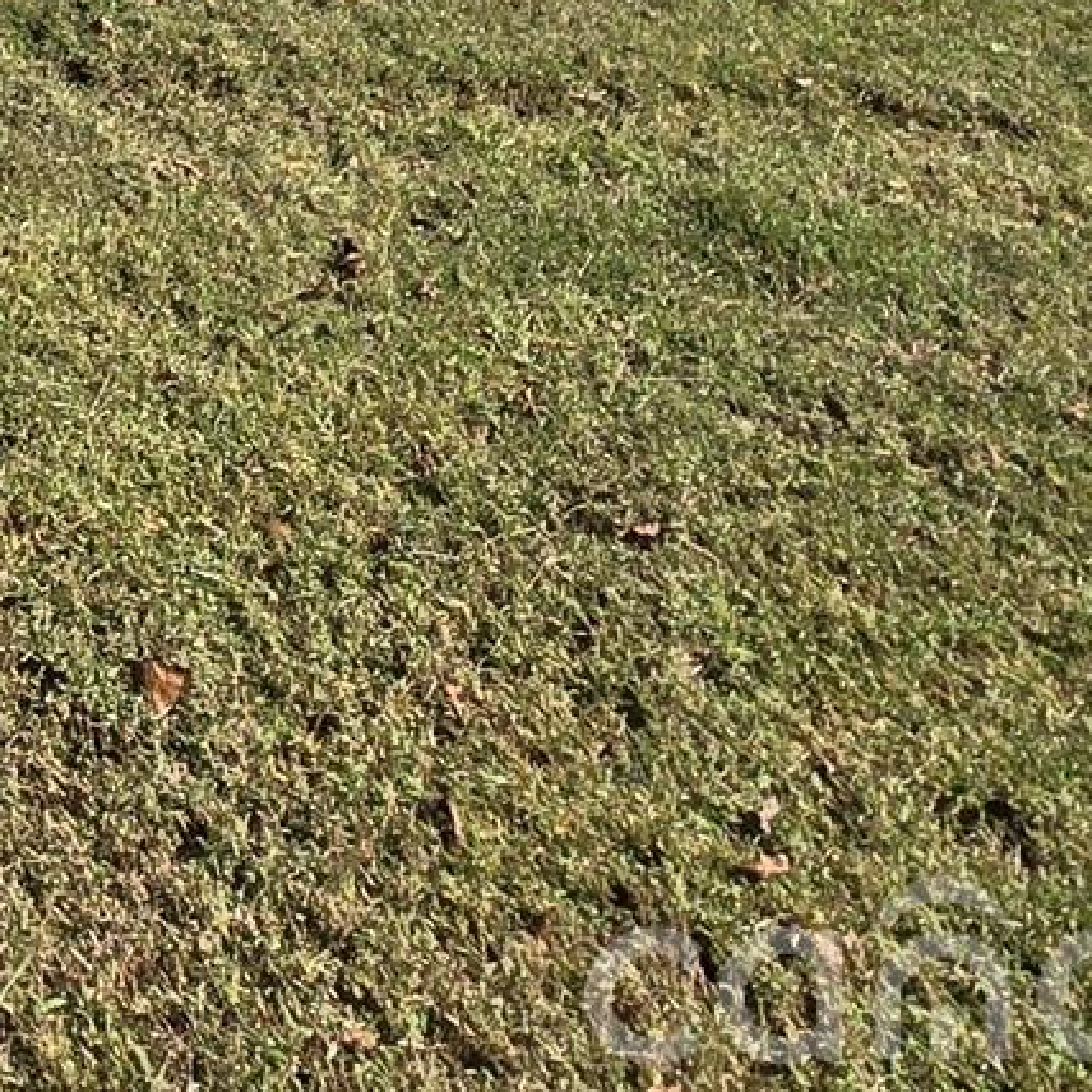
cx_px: -492
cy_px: -771
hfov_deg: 24.8
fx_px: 1963
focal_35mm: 55
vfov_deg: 22.1
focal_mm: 2.2
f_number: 2.2
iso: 50
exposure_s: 1/1606
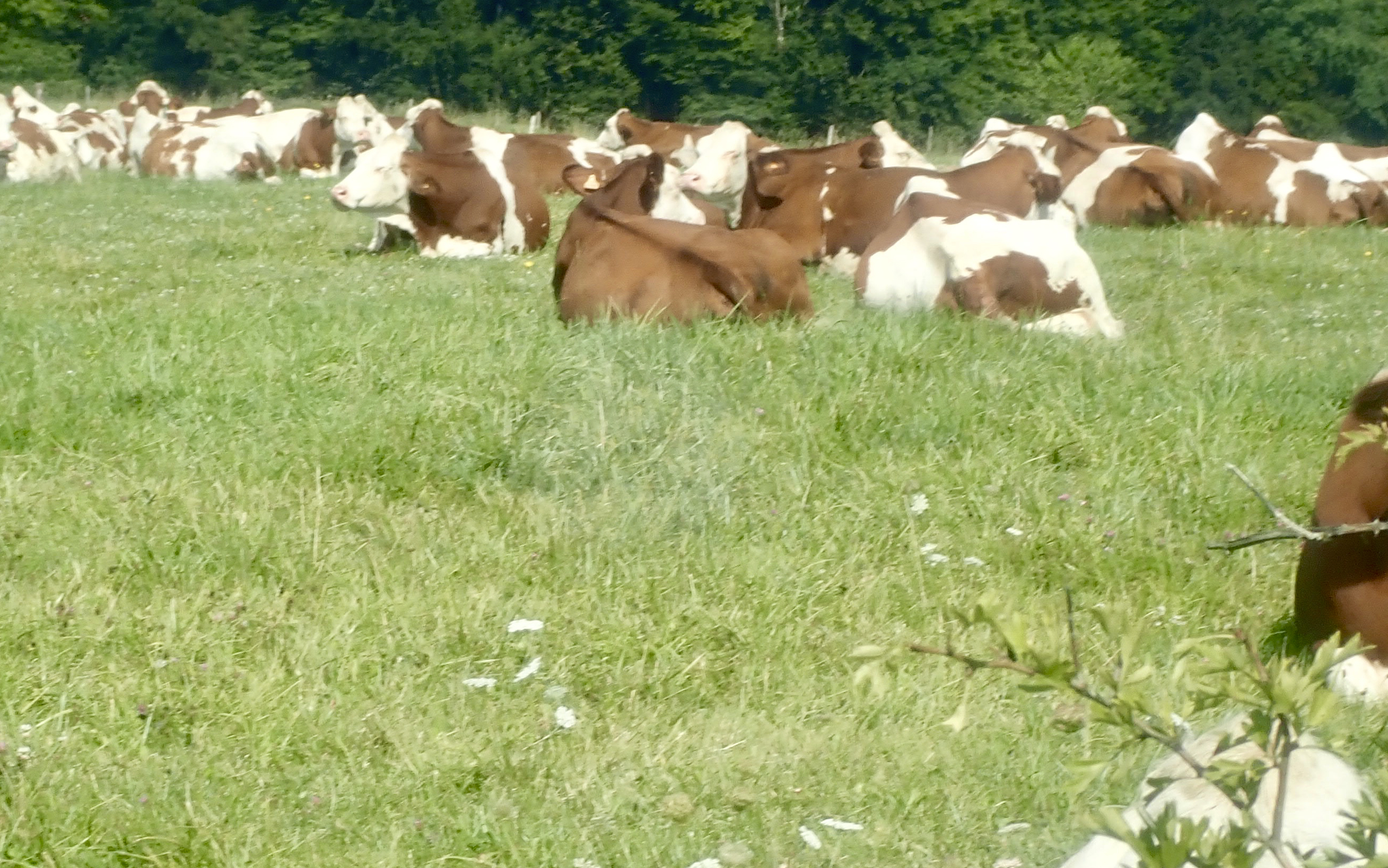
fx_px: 6128
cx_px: 633
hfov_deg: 12.9
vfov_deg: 8.1
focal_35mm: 162
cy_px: 418
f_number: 6.3
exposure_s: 1/250
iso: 100
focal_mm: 18
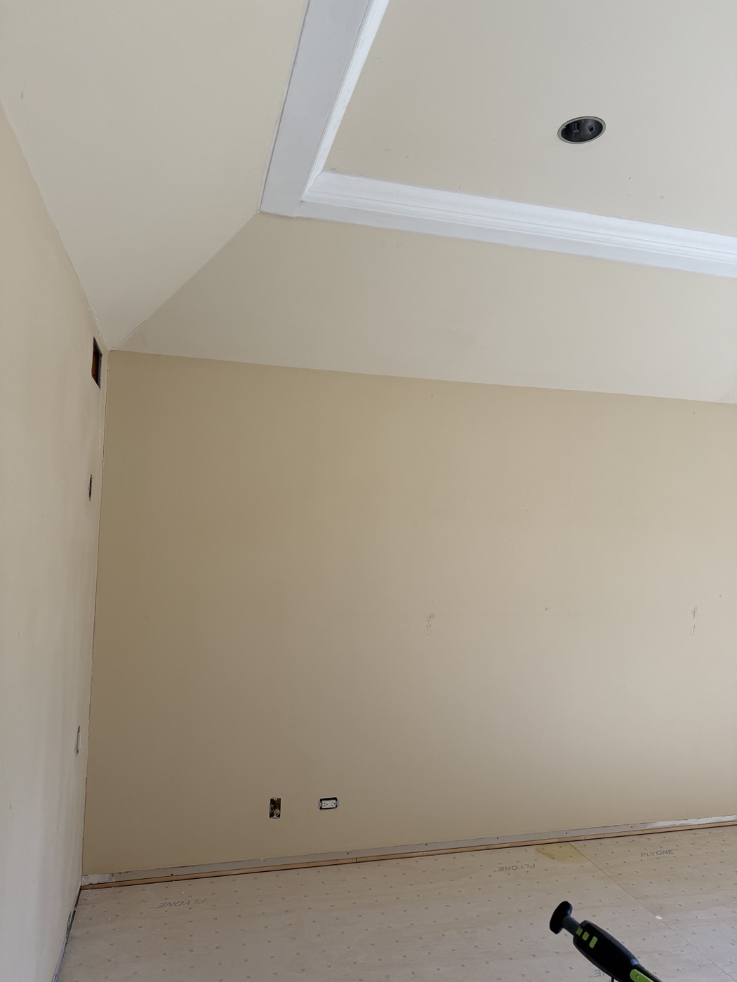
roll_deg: -2.8
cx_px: 368
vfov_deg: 71.6
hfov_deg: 56.8
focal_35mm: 24
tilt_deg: +2.7
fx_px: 681
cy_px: 491
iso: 100
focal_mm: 6.76
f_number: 1.78
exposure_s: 1/372
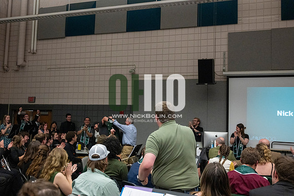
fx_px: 310
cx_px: 147
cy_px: 98
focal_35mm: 38
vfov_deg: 35.1
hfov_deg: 50.7
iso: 10000
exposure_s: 1/500
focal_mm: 38
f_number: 4
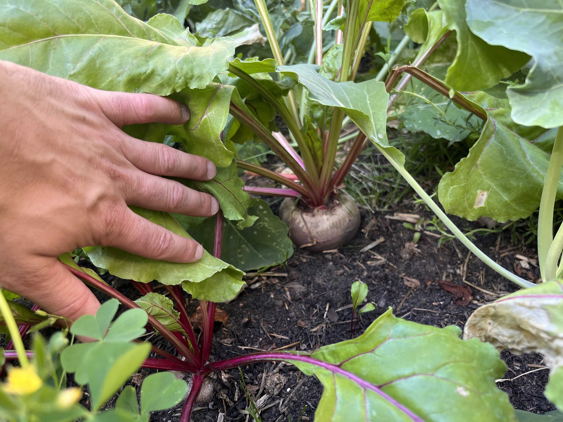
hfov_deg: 67.3
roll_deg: +4.7
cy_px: 211
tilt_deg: -32.8
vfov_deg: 53.1
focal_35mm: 26
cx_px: 282
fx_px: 423
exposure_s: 1/121
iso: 50
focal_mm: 5.1
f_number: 1.6
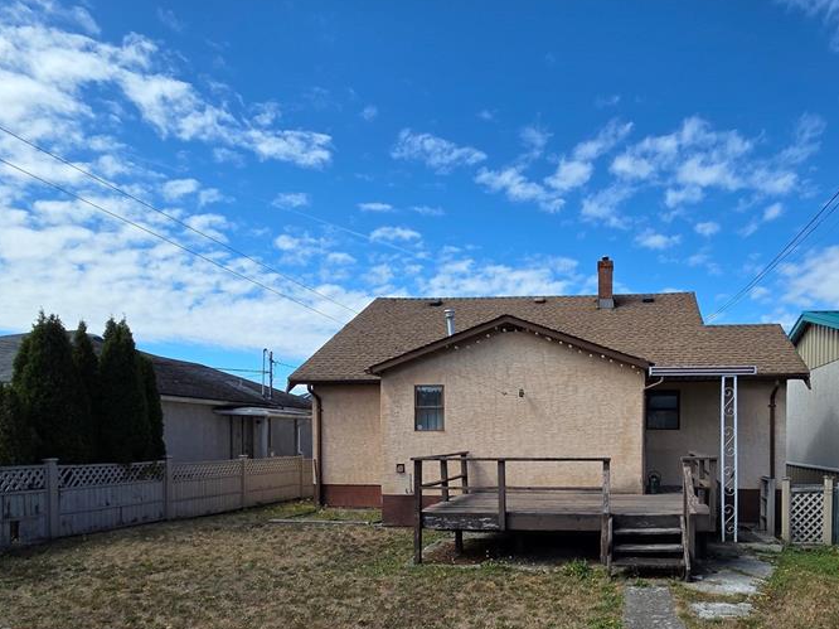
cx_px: 576
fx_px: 485
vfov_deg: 62.9
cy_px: 455
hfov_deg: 78.4
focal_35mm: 20
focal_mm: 2.2
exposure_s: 1/1695
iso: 50
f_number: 2.2
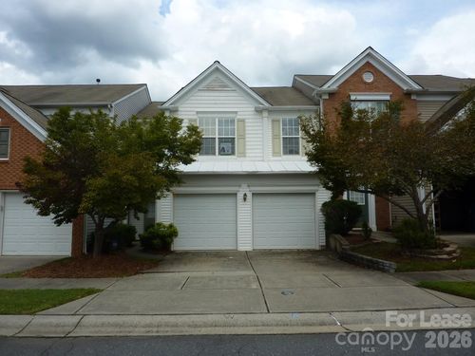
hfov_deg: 69.4
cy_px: 178
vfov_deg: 54.9
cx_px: 238
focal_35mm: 25
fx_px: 343
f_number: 4
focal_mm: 4.1
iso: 80
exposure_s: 1/500
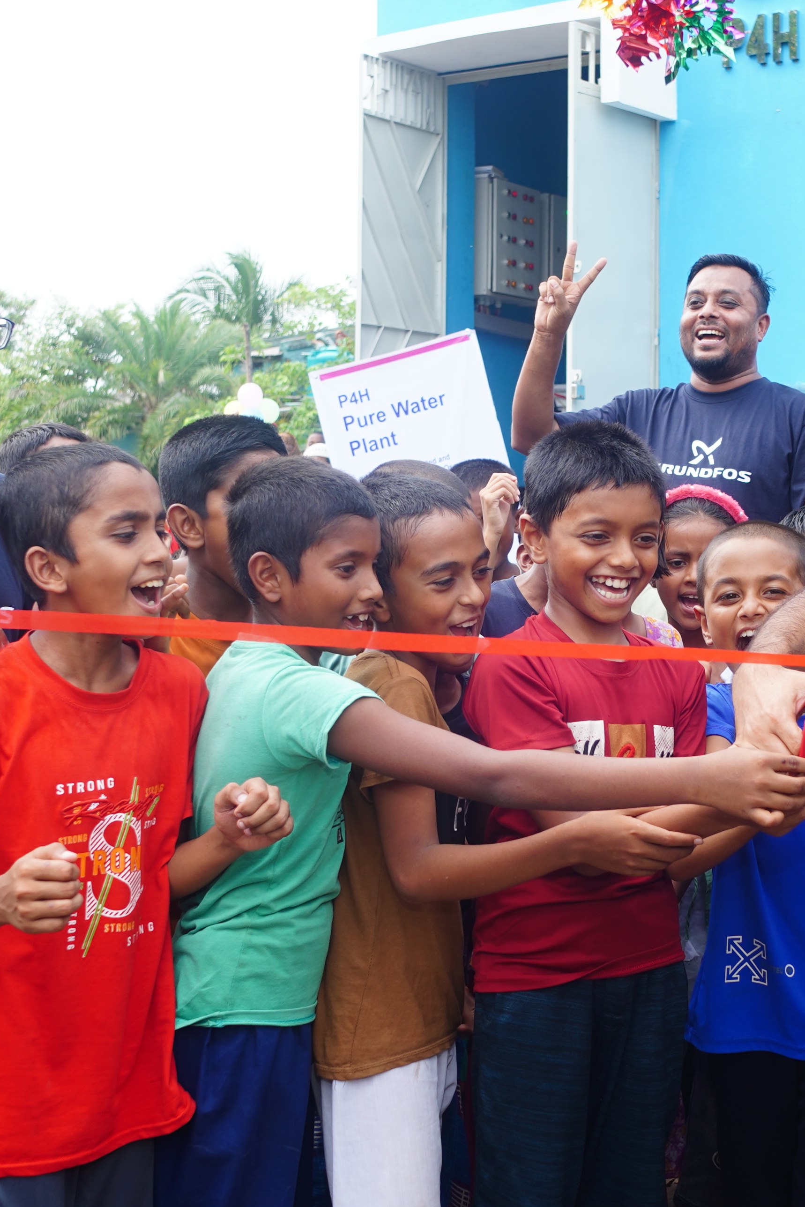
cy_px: 605
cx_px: 551
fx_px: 1844
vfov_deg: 36.2
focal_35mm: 55
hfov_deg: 24.5
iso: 125
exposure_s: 1/250
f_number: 4
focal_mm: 24
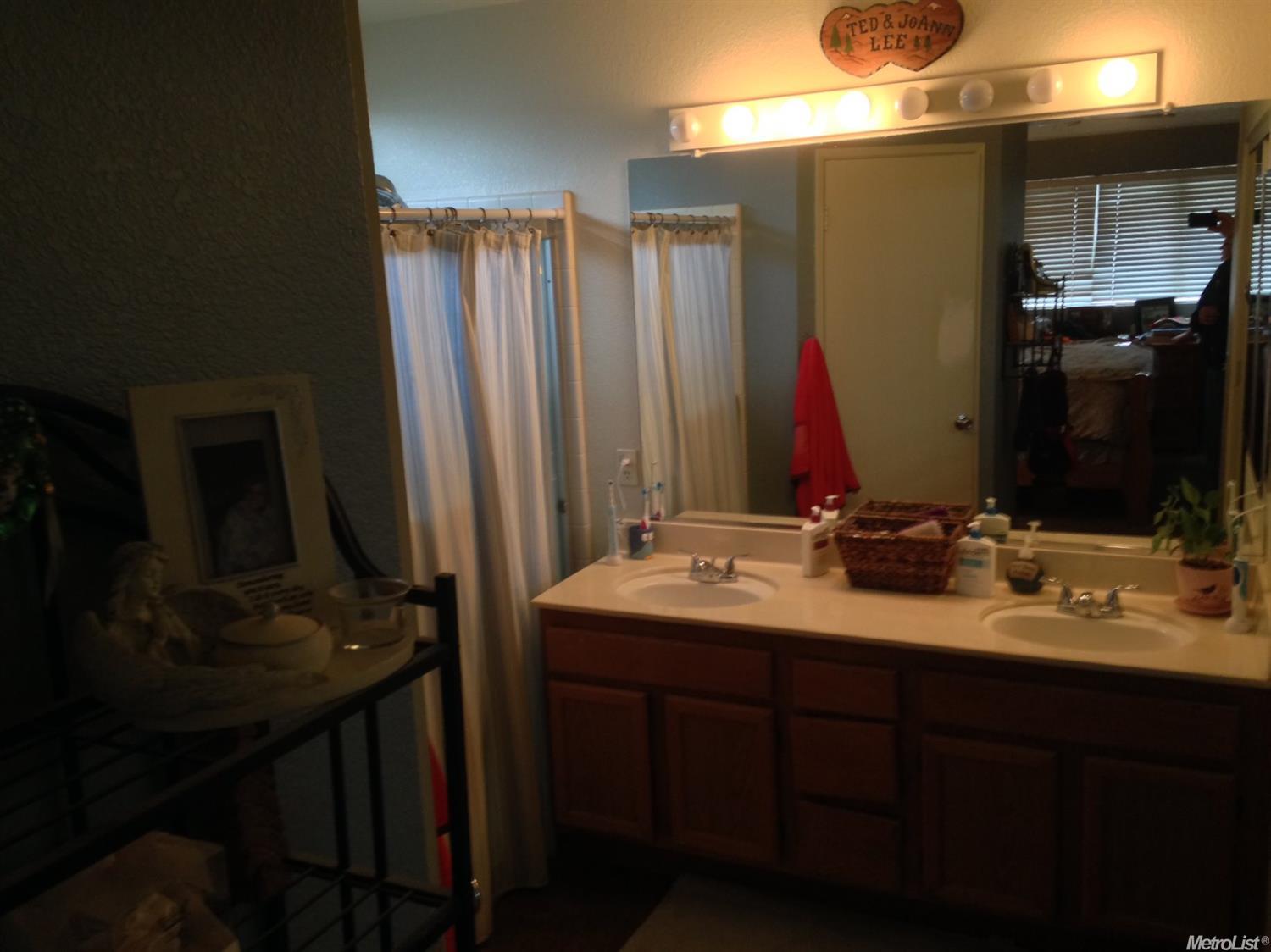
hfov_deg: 55.4
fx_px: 1211
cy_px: 476
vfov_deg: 42.9
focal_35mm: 33
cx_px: 636
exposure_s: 1/20
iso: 160
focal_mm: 4.12
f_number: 2.4
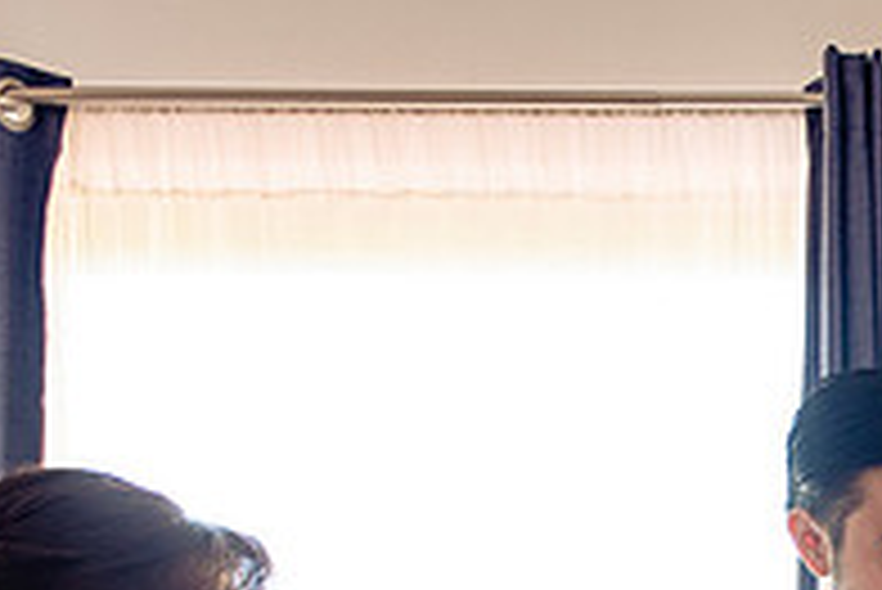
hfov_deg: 26.6
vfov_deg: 17.9
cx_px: 918
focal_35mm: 71
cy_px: 786
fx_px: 1741
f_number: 3.5
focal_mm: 24
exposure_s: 1/160
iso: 800
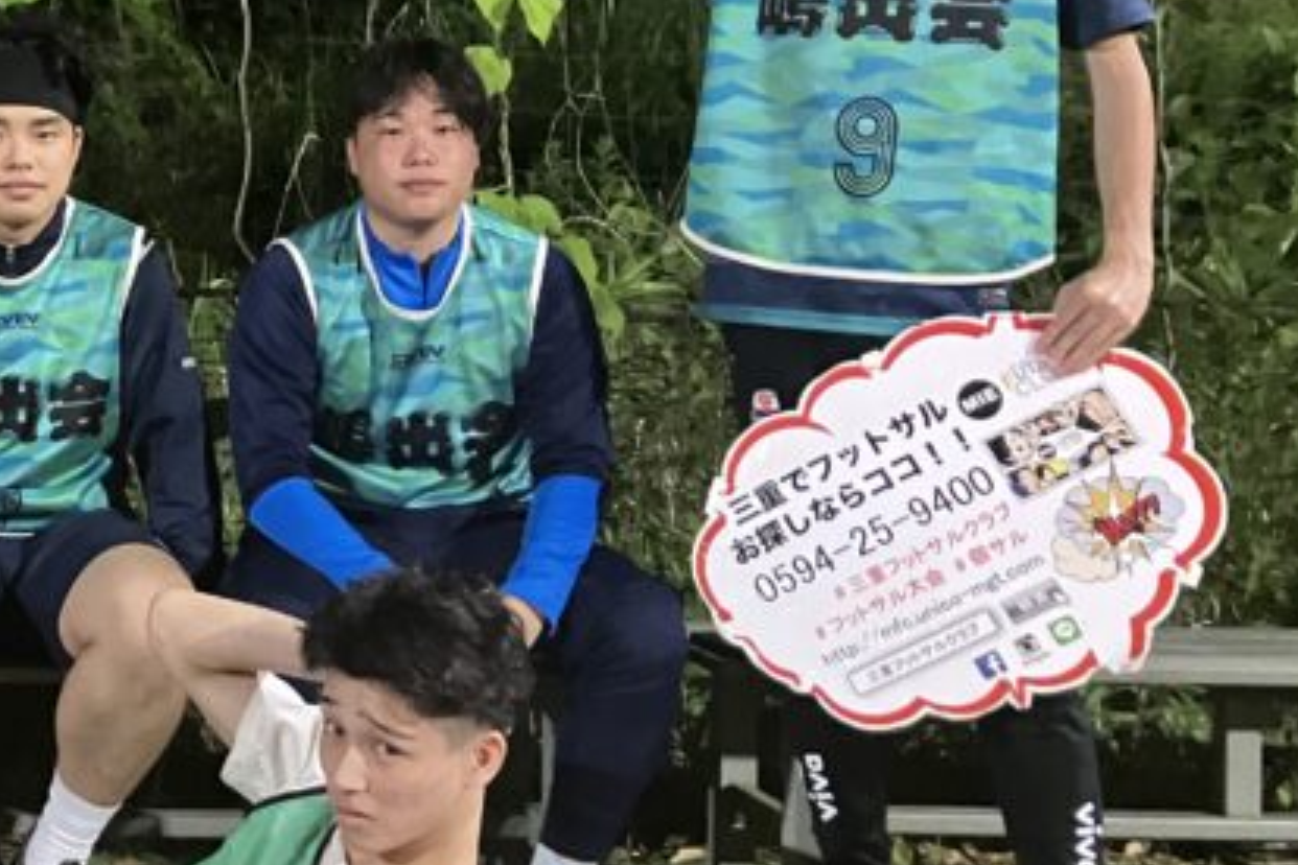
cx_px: -263
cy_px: 291
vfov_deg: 18.9
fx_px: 2596
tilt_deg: -4.0
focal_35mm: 72
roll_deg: -1.1
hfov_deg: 25.2
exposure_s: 1/26
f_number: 1.8
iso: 640
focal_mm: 3.99
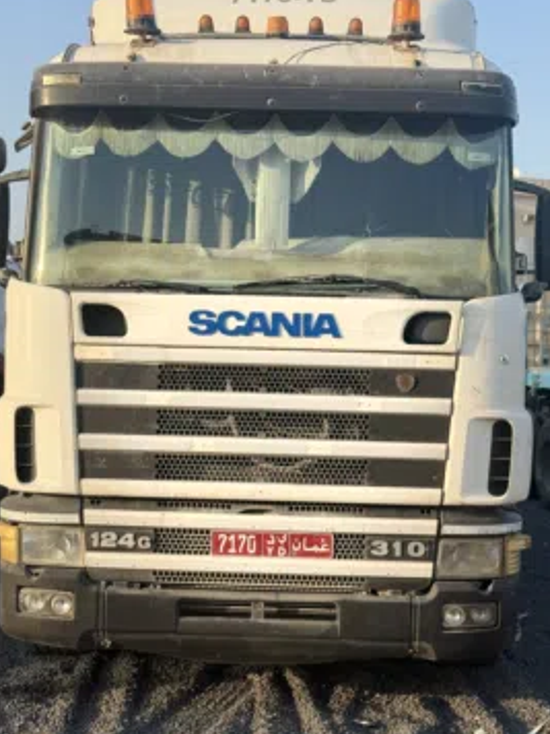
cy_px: 369
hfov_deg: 27.0
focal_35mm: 54
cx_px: 268
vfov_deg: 35.5
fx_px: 1144
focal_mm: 6.76
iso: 64
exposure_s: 1/1883
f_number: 1.78
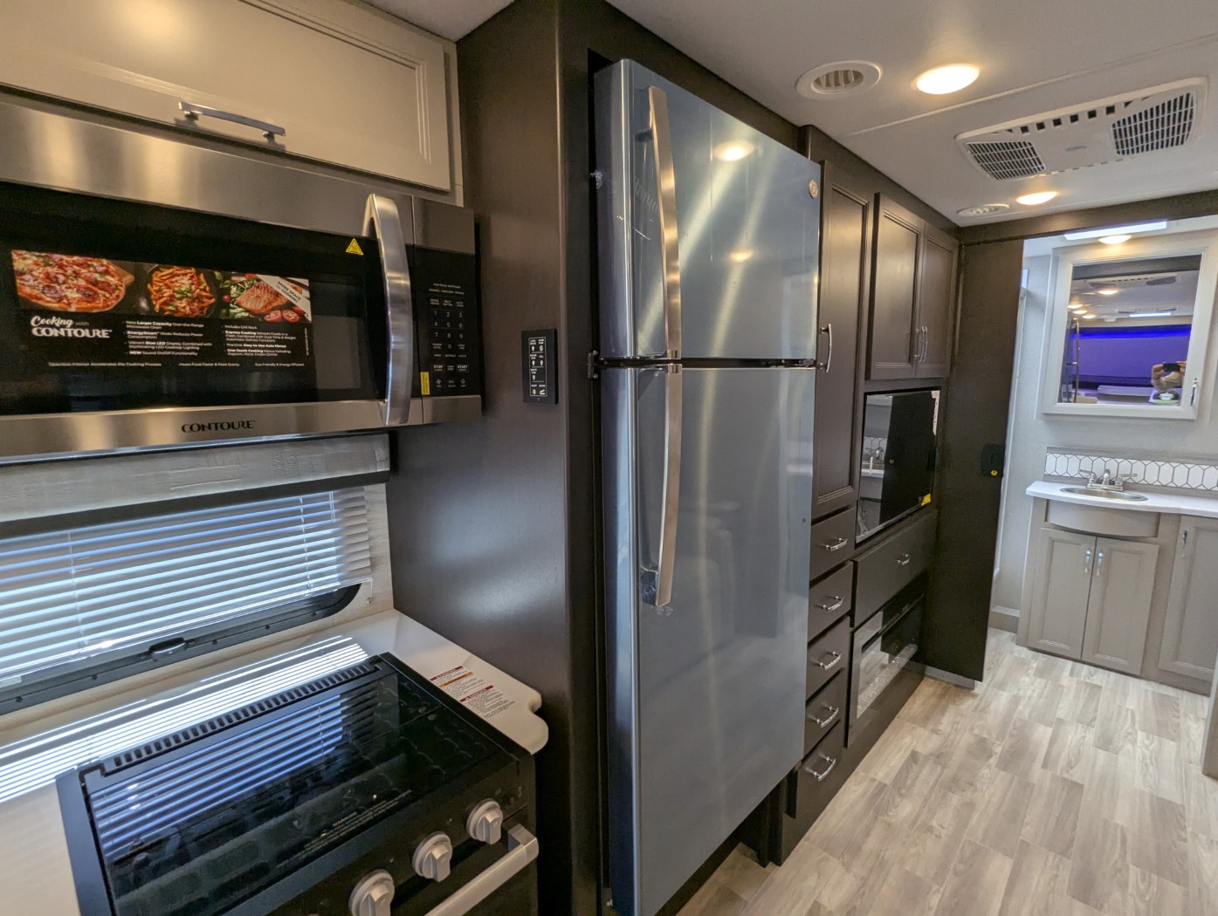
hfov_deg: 94.4
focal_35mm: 16
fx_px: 564
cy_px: 458
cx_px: 609
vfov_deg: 78.2
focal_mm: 2.35
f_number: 2.2
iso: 91
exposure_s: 1/157
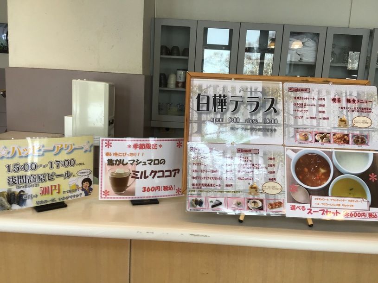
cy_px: 142
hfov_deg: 58.4
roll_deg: -3.8
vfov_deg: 45.4
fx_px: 338
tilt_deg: -11.2
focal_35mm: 31
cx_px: 189
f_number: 2.4
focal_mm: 3.3
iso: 32
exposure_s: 1/60
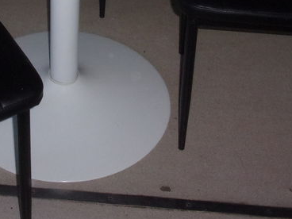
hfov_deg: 25.3
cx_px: 64
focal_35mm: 76
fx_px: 641
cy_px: -18
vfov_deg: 18.7
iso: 200
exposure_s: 1/34
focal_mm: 5.1
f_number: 3.9
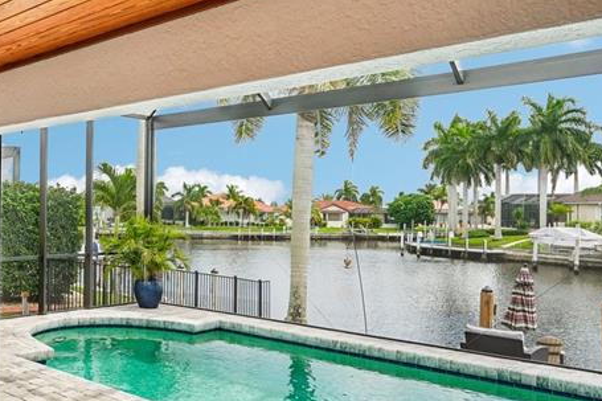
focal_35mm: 37
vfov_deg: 35.8
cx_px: 36
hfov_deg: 45.7
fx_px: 621
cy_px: 208
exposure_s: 1/200
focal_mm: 16.5
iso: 400
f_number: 8
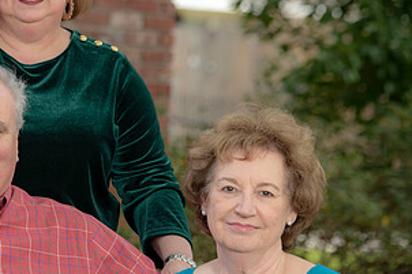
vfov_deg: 5.1
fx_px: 3077
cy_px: 127
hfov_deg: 7.6
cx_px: 33
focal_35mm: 269
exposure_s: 1/200
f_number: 5
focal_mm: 140
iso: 320
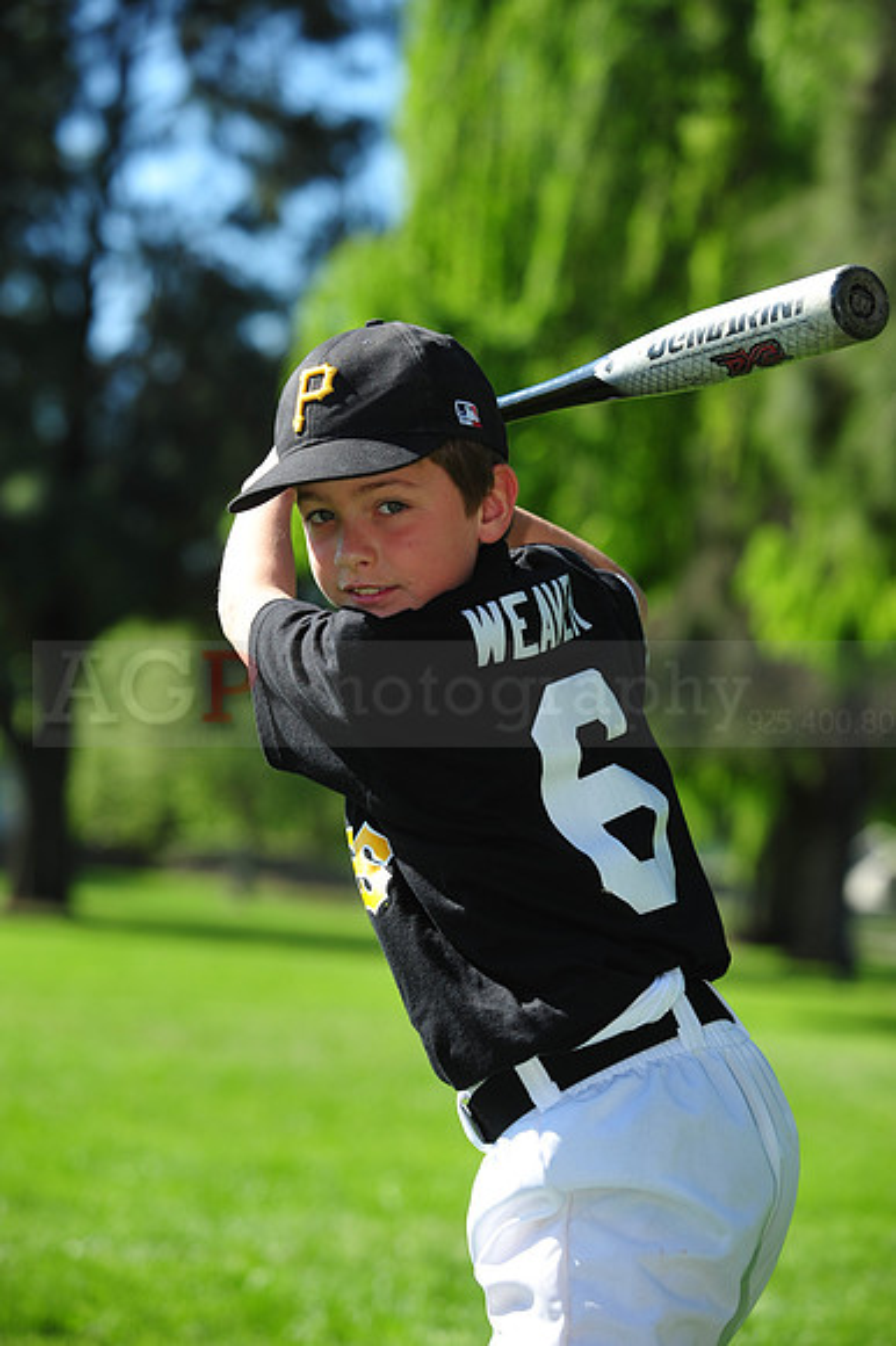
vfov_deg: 18.3
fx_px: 4186
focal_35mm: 112
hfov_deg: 12.2
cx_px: 448
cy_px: 673
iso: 200
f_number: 5
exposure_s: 1/640
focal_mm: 112
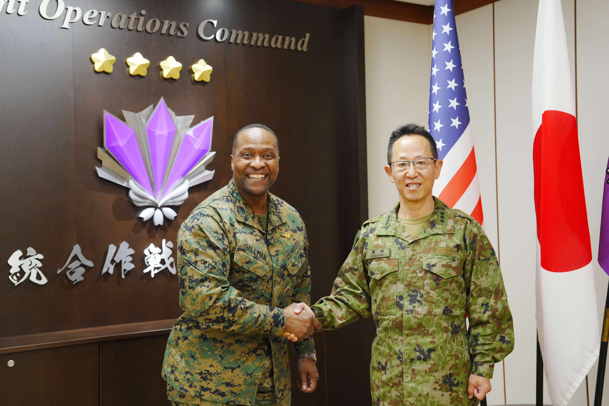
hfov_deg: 43.6
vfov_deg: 29.9
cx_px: 304
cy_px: 203
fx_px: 761
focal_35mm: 45
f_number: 4
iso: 2500
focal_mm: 45
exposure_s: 1/250
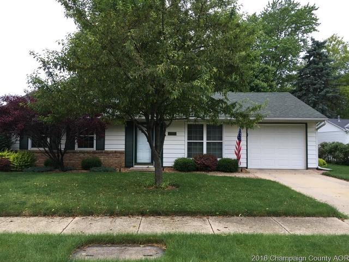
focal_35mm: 29
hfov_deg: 61.7
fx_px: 292
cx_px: 174
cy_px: 131
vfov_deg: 48.2
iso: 25
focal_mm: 4.15
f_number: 2.2
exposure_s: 1/587
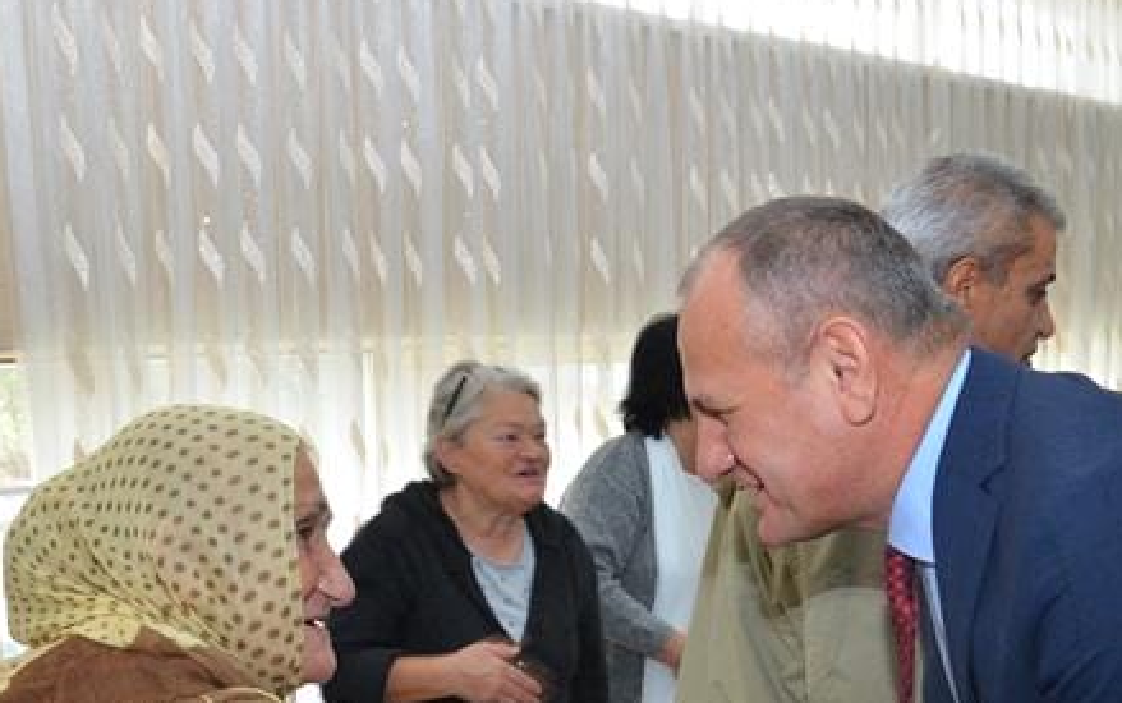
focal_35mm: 50
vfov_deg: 25.2
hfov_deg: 40.2
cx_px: 647
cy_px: 621
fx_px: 1530
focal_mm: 18
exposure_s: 1/60
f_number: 7.1
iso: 1000
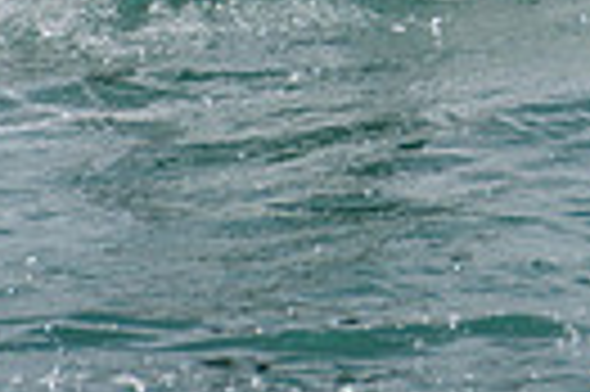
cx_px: 444
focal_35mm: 2716
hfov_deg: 0.8
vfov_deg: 0.5
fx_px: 44457
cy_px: -363
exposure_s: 1/1600
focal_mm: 500
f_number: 5.6
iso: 64
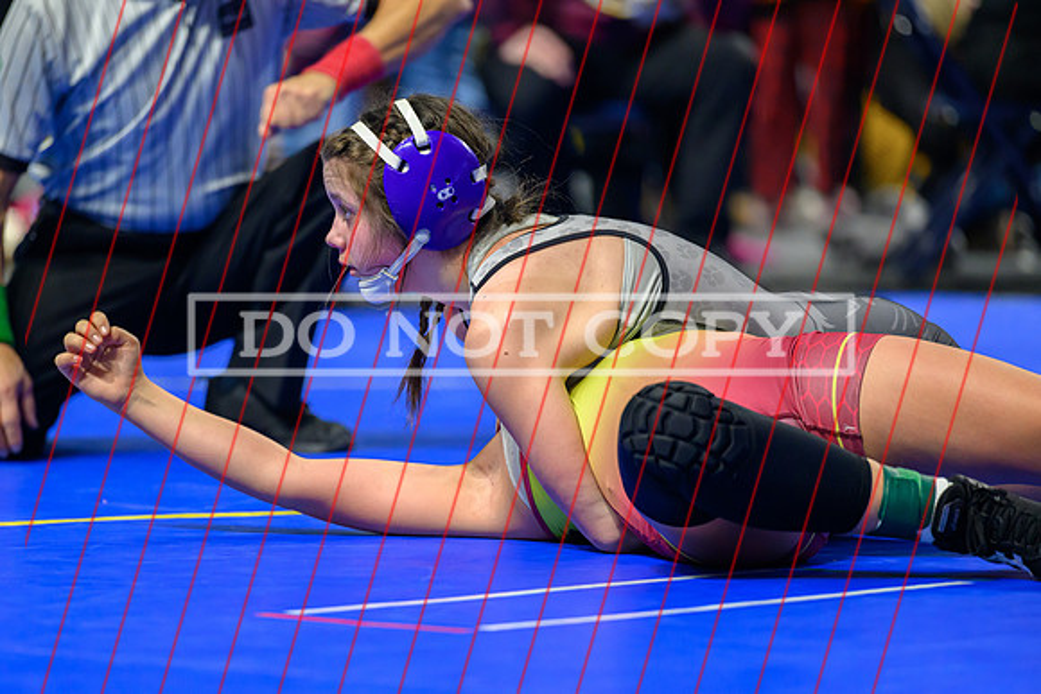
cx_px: 433
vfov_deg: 5.5
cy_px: 398
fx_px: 7229
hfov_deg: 8.2
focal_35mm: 250
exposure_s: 1/800
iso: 3200
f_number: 2.8
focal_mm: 200
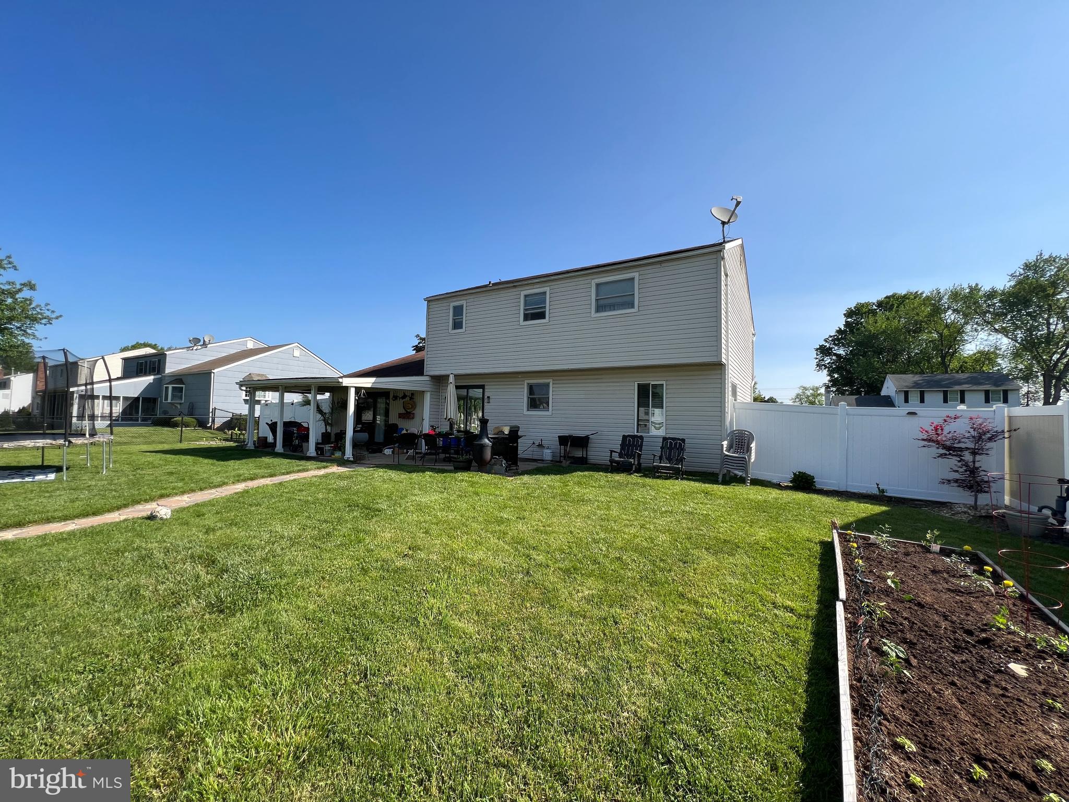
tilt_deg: +0.6
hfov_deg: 106.2
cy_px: 401
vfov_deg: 89.9
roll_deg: -1.1
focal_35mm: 13
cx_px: 534
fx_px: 401
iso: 32
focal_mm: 1.57
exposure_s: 1/1024
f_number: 1.8
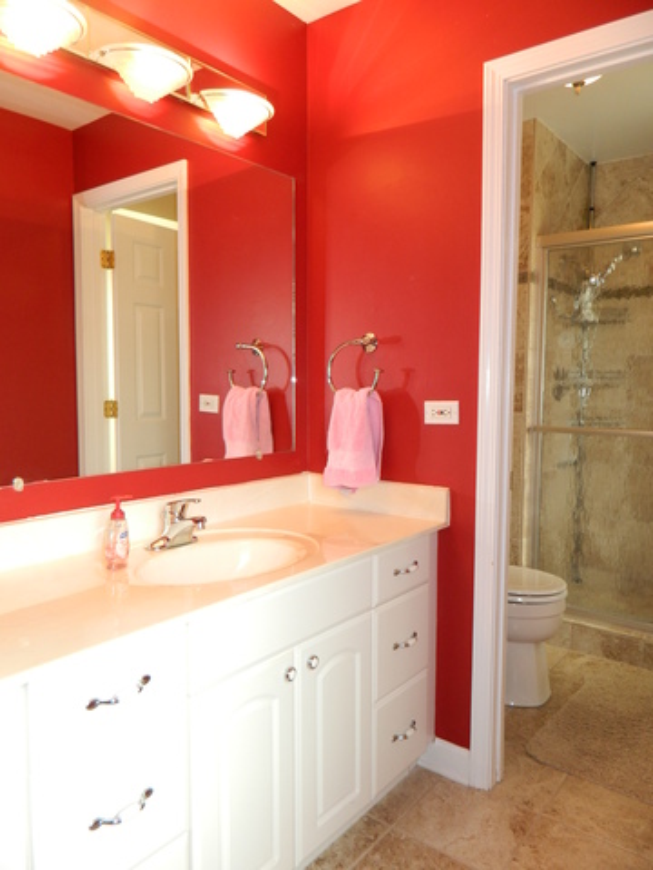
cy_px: 435
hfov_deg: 54.9
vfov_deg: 69.4
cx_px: 326
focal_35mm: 25
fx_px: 629
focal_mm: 4.5
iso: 110
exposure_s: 1/30
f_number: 3.1
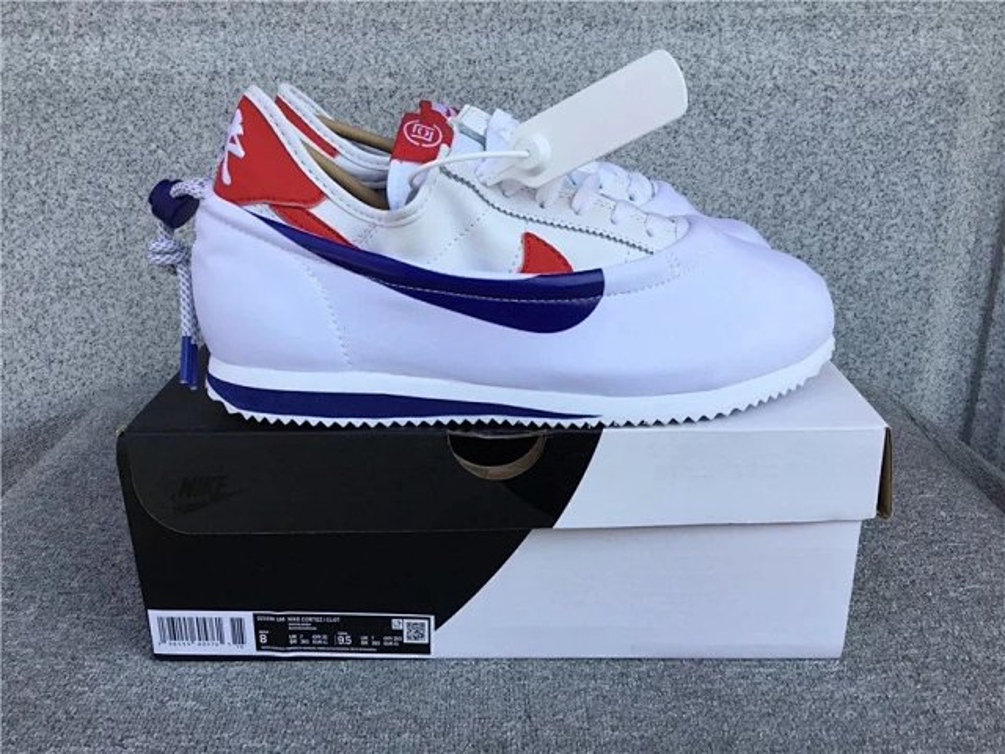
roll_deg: +0.8
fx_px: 900
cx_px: 502
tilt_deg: -20.0
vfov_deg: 45.4
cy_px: 377
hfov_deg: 58.4
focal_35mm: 31
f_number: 2.4
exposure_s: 1/497
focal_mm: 3.3
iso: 25
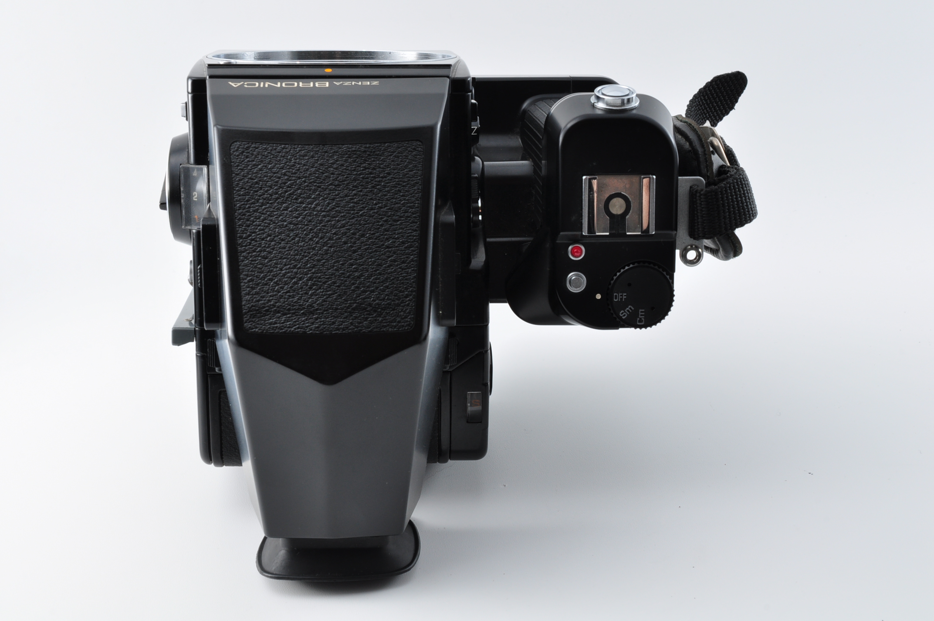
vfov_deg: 22.6
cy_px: 310
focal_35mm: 60
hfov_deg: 33.4
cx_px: 467
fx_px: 1555
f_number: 16
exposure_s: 1/200
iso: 200
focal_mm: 40
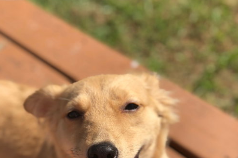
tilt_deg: -46.4
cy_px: 142
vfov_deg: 18.4
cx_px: 119
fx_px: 482
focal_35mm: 73
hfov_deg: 27.7
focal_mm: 6
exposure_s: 1/873
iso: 16
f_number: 2.4
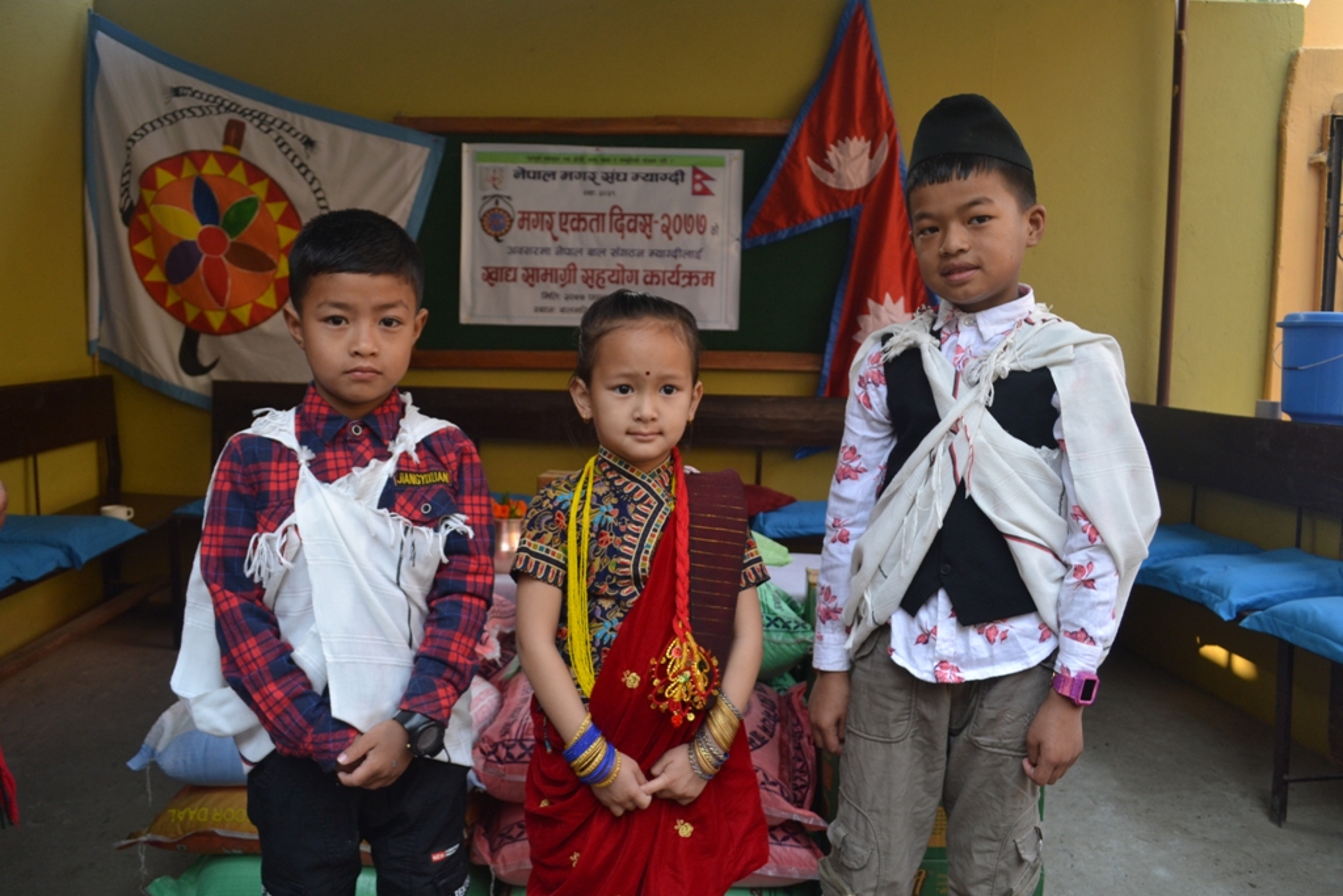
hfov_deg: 61.9
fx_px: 1119
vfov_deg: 43.6
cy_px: 448
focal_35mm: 30
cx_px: 672
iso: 360
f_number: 5.6
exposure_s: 1/125
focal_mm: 20
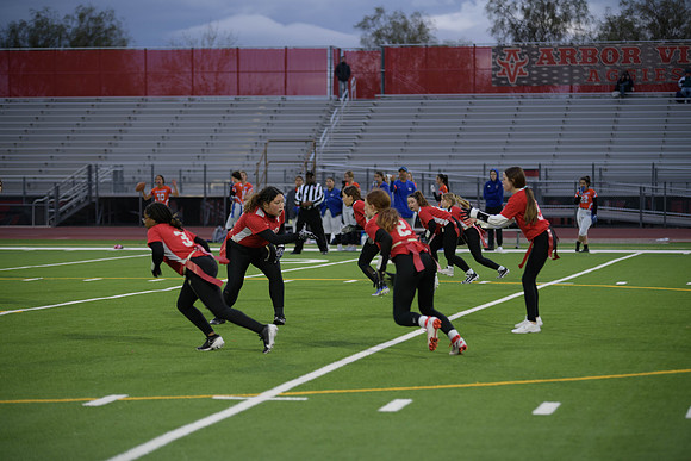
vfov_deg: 11.4
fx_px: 2304
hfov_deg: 17.1
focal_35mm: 120
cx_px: 346
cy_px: 230
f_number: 2.8
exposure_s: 1/200
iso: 360
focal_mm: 120
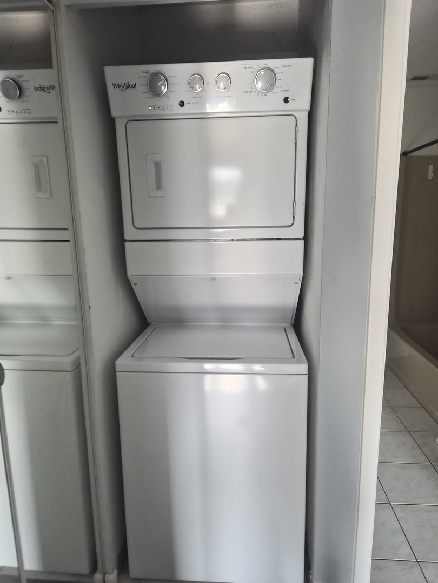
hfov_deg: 58.9
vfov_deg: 73.9
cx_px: 219
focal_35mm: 23
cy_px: 292
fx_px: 388
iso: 200
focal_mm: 5.4
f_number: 1.8
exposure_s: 1/120
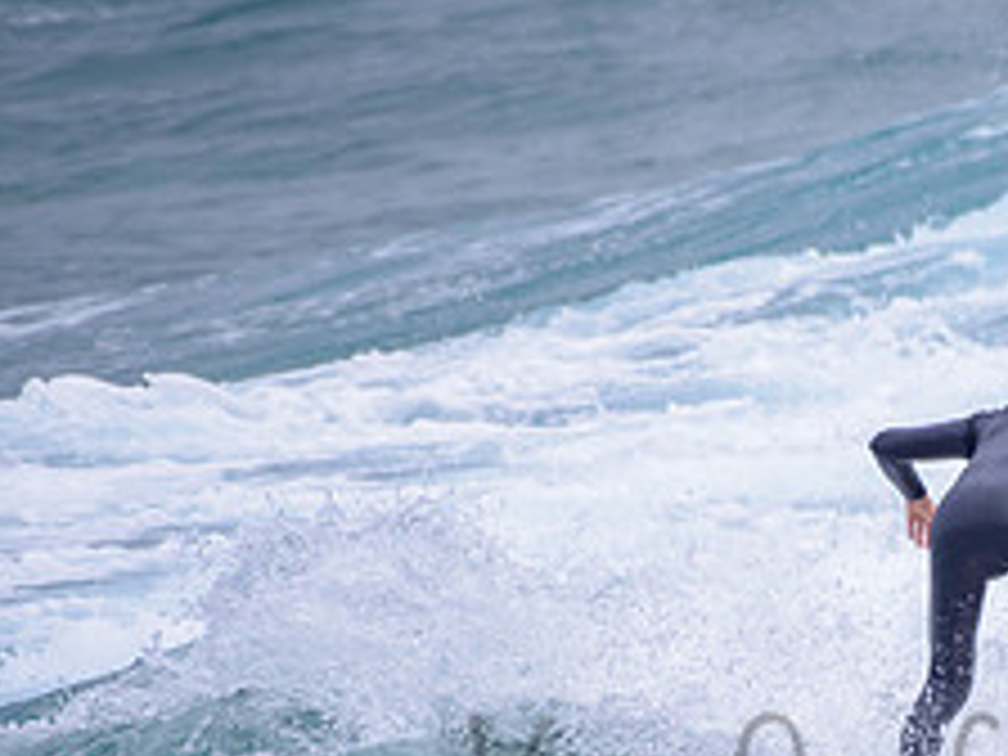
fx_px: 44407
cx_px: 1091
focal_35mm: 1525
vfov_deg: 1.0
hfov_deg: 1.3
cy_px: 622
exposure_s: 1/2000
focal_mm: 500
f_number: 5.6
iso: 110
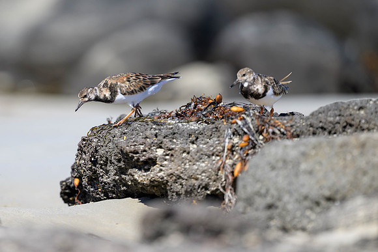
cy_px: 96
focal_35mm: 690
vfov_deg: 2.0
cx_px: 106
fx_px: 7244
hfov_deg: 3.0
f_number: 2.8
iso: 180
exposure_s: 1/3200
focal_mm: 400
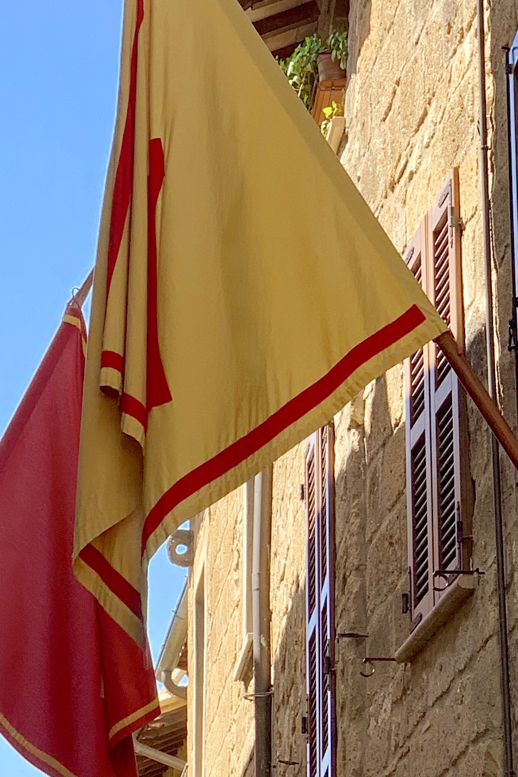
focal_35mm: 167
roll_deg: +0.7
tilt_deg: +14.5
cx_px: 28
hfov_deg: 8.2
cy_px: 713
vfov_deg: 12.2
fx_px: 3603
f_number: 2.4
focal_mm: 6
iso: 16
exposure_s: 1/265
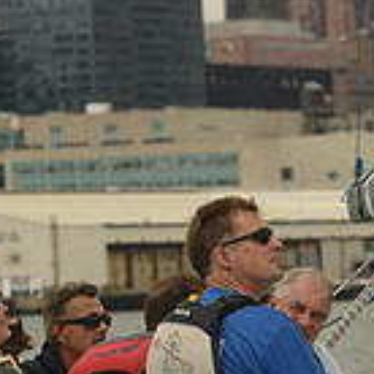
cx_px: 144
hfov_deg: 4.2
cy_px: 413
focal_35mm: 414
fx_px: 5061
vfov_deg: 4.2
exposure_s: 1/1250
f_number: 7.1
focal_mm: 116
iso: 320
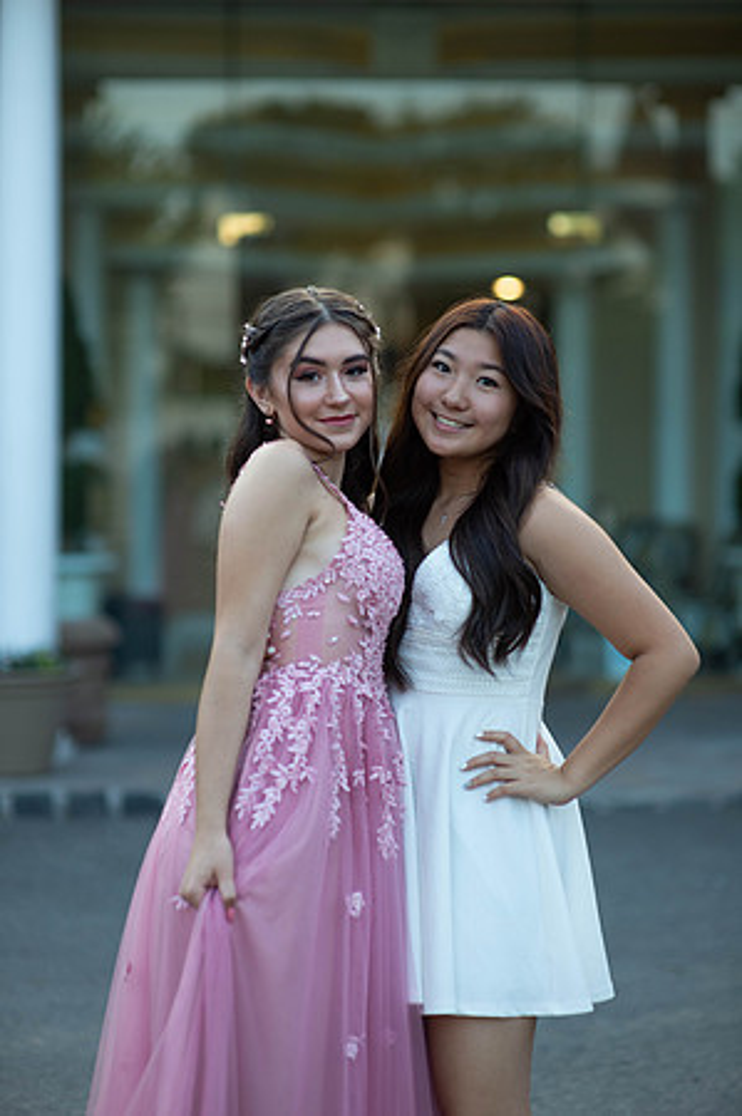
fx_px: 2634
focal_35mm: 85
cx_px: 371
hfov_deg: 16.0
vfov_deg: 23.9
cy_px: 558
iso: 250
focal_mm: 85
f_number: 2
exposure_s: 1/1000
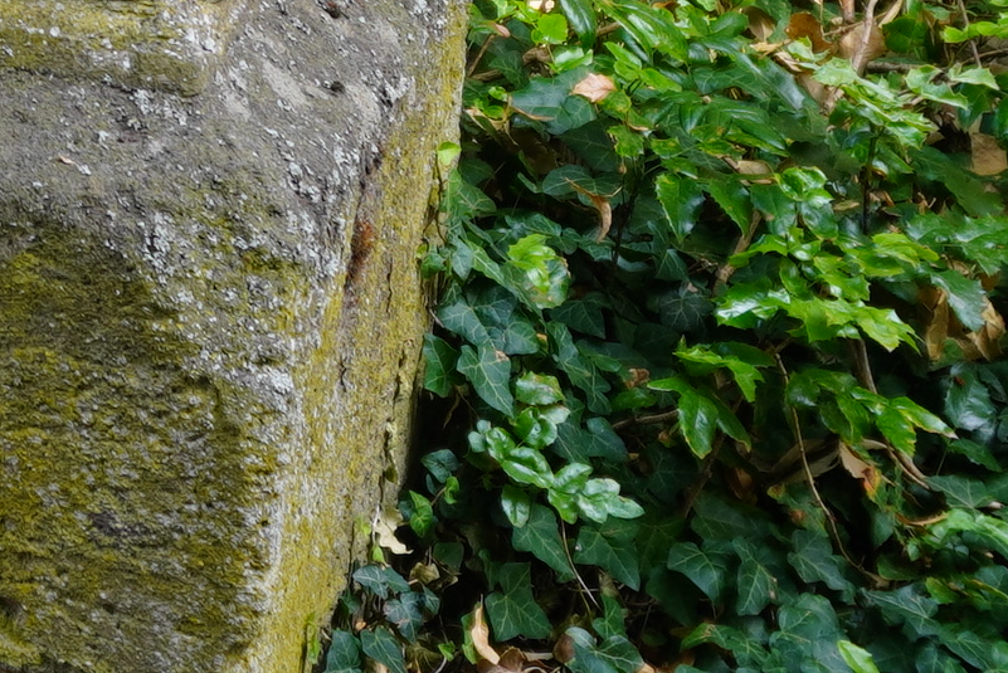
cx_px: -598
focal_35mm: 127
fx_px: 3558
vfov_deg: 10.3
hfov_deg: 14.8
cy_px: -437
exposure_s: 1/60
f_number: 4
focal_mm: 16
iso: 125
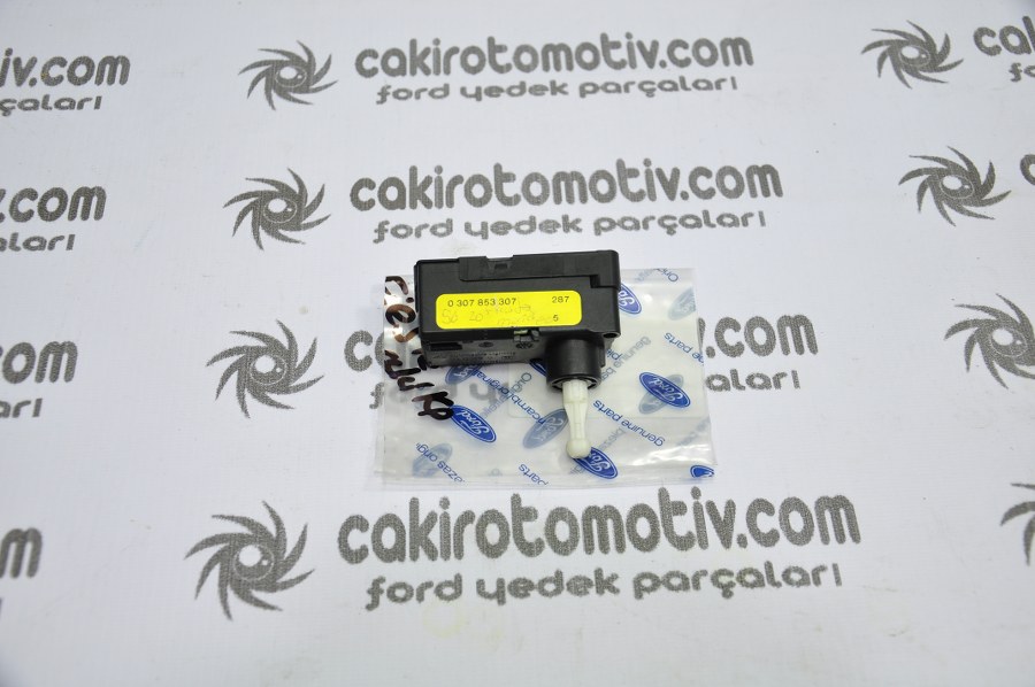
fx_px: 1292
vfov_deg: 29.8
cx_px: 518
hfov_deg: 43.6
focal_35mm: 45
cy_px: 344
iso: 200
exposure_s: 1/30
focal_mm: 30
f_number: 4.5
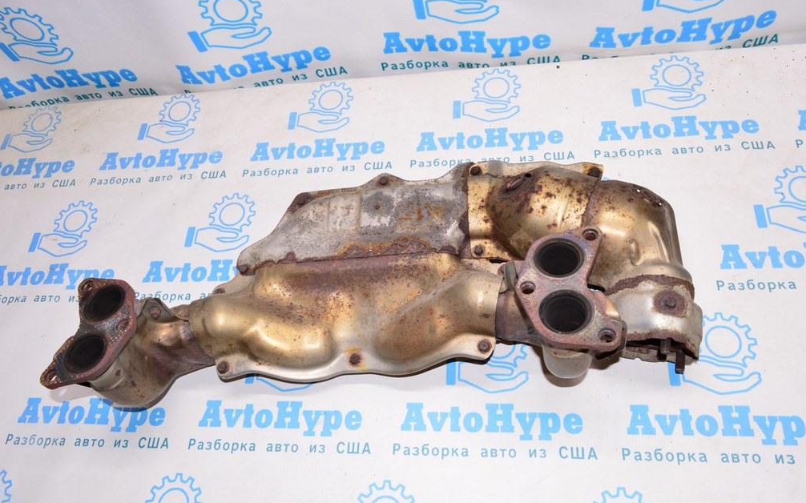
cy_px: 250
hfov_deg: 66.5
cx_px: 407
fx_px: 615
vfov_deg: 44.5
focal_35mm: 28
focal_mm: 18
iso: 1600
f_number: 8
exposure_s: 1/60
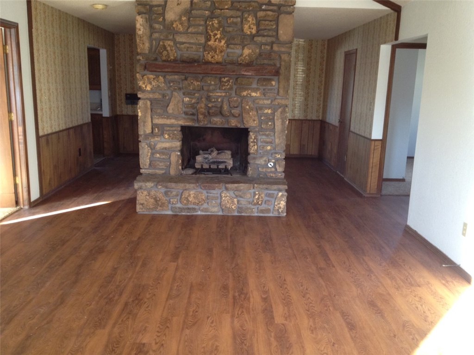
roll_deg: -1.1
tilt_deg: -13.8
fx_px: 479
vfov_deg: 40.7
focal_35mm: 35
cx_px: 237
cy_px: 178
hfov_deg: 52.6
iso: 100
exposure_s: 1/20
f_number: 2.4
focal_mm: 4.28
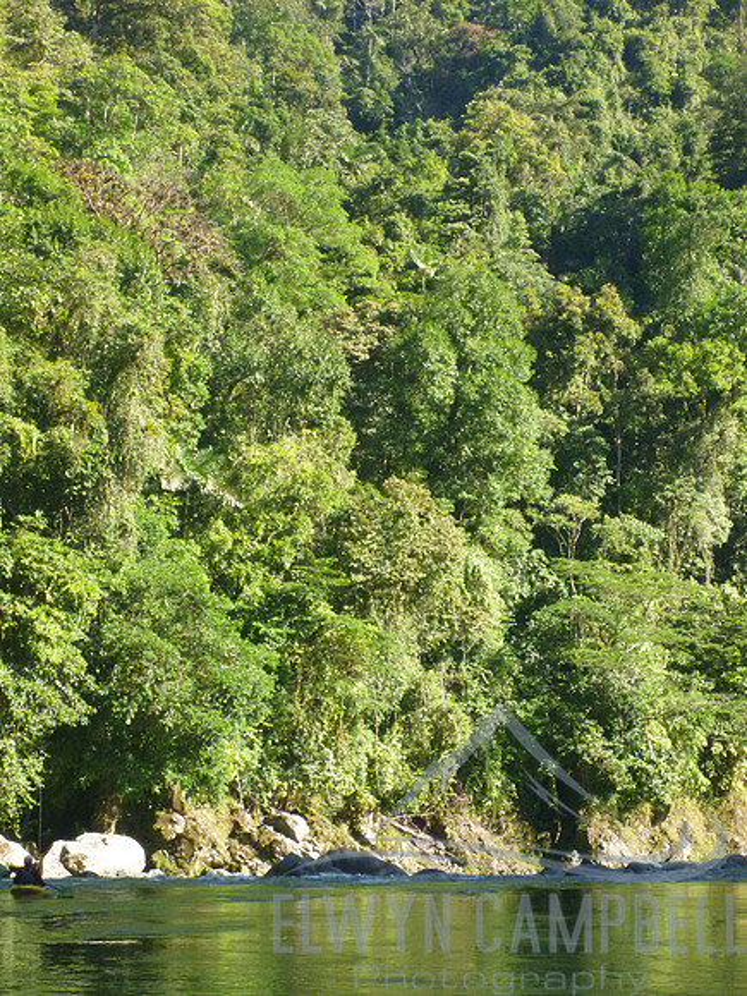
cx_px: 374
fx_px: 2187
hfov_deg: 19.4
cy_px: 498
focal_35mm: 76
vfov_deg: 25.7
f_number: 5.5
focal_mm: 13.4
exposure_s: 1/320
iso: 640
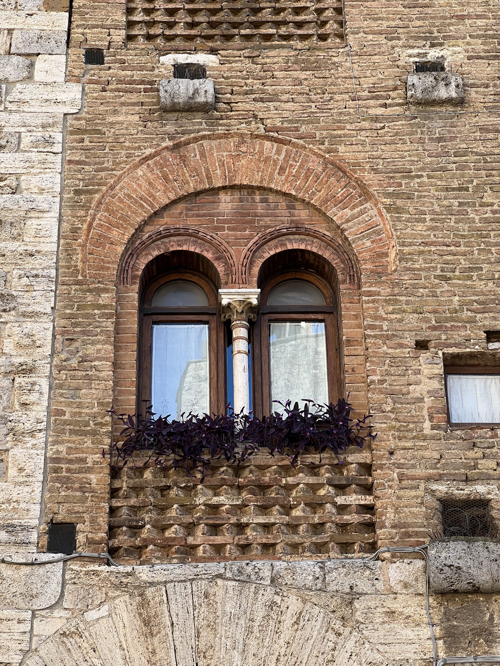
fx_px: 1483
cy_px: 333
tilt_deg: +32.1
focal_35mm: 77
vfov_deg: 25.3
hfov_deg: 19.1
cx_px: 250
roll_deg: +1.0
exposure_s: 1/123
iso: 32
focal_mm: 9
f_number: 2.8
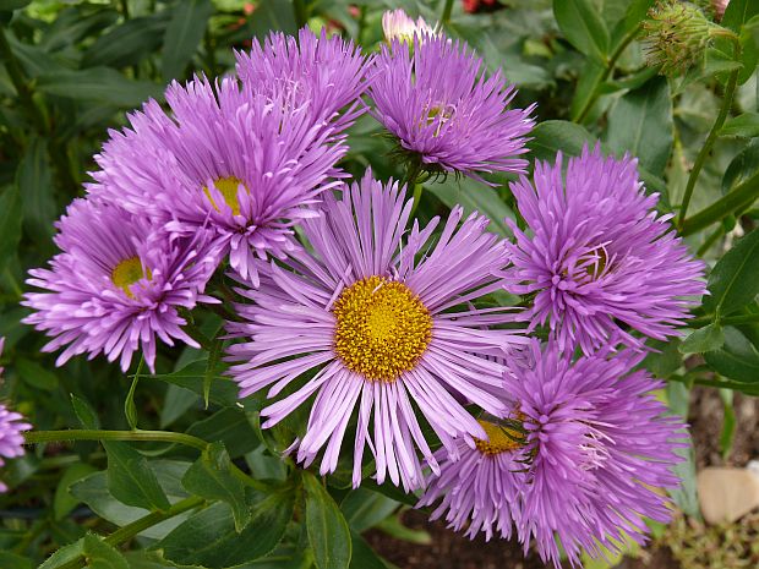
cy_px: 284
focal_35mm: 35
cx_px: 380
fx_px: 767
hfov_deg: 52.6
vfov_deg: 40.7
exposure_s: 1/200
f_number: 4
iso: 100
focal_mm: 7.4
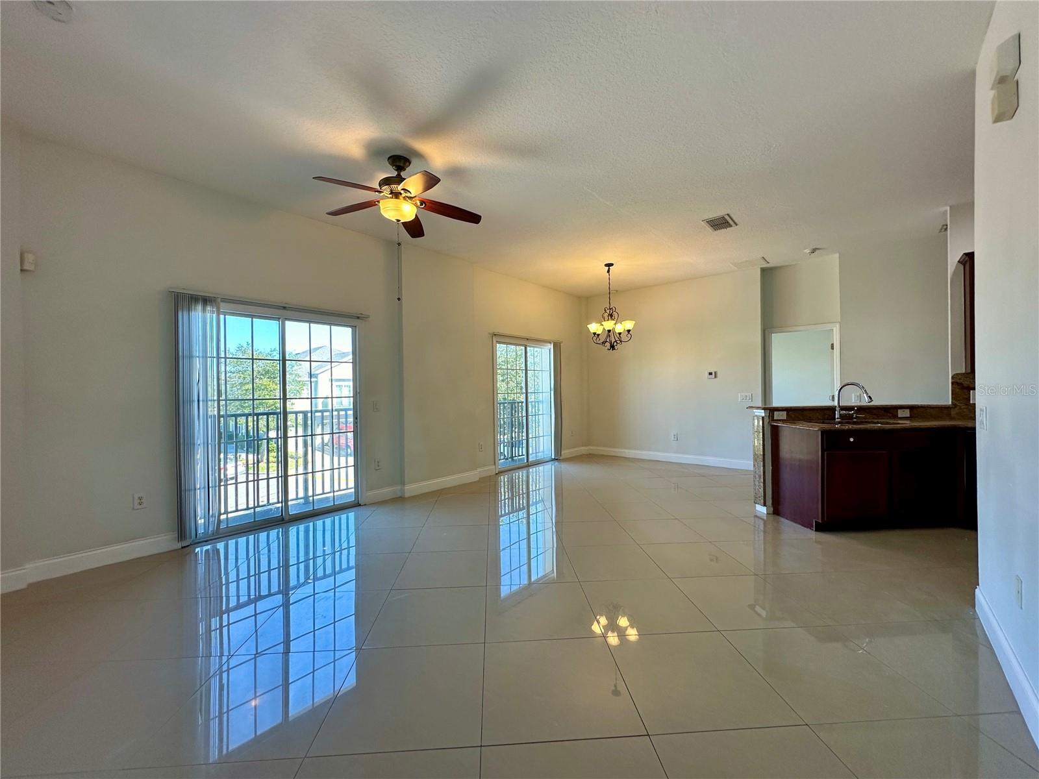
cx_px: 520
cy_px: 390
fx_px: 420
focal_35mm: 14
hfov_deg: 102.1
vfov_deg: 85.7
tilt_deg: +0.3
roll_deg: +0.6
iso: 64
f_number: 2.2
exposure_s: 1/120
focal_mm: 2.22
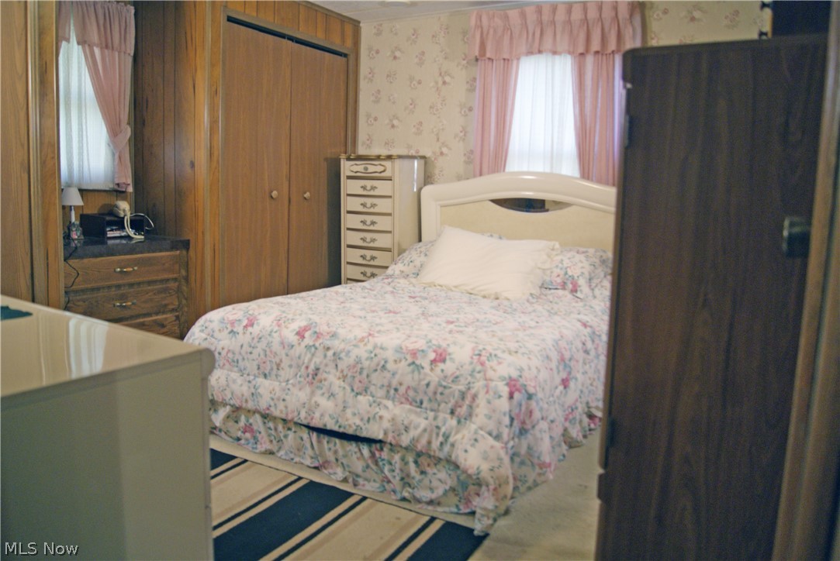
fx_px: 630
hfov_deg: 67.3
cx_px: 420
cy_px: 280
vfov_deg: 48.0
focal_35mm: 27
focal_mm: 18
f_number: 3.5
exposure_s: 1/30
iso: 250
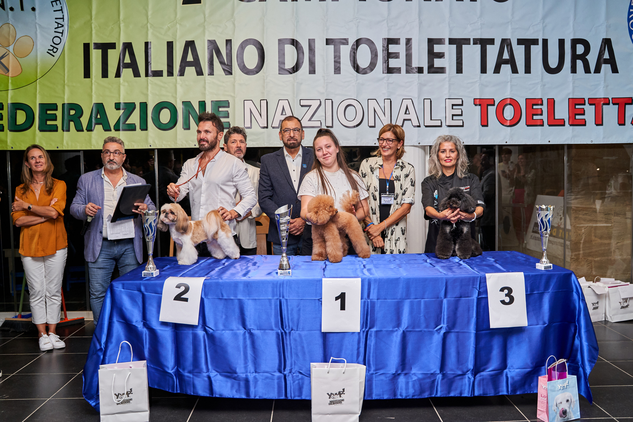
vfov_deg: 41.1
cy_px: 211
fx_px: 563
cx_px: 316
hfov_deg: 58.7
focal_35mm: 32
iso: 1600
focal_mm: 32
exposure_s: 1/100
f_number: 3.2
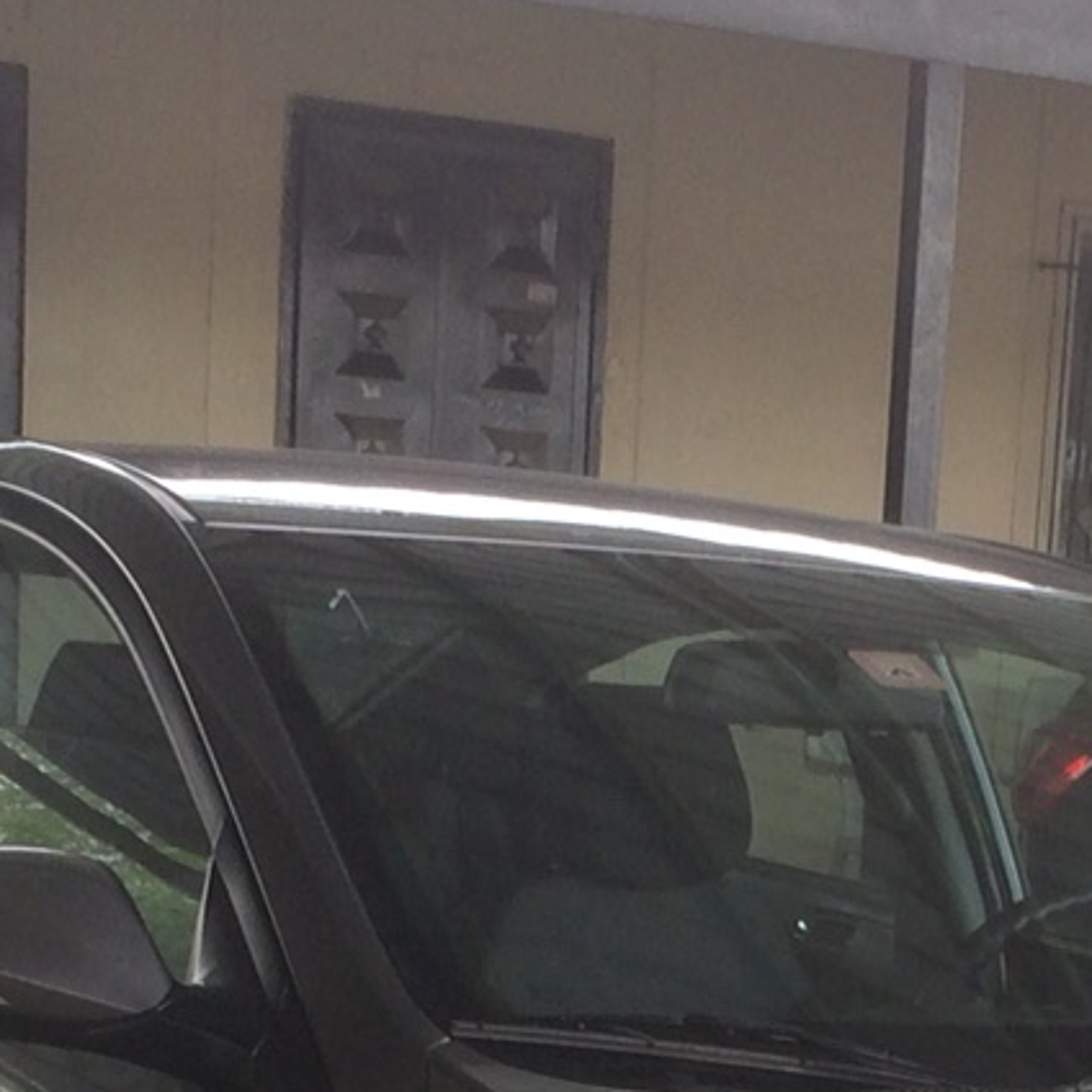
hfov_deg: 14.9
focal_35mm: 116
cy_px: 1512
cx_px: 956
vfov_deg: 14.3
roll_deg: -2.2
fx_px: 4140
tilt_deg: -11.9
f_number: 2.2
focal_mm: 4.15
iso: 64
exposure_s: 1/100
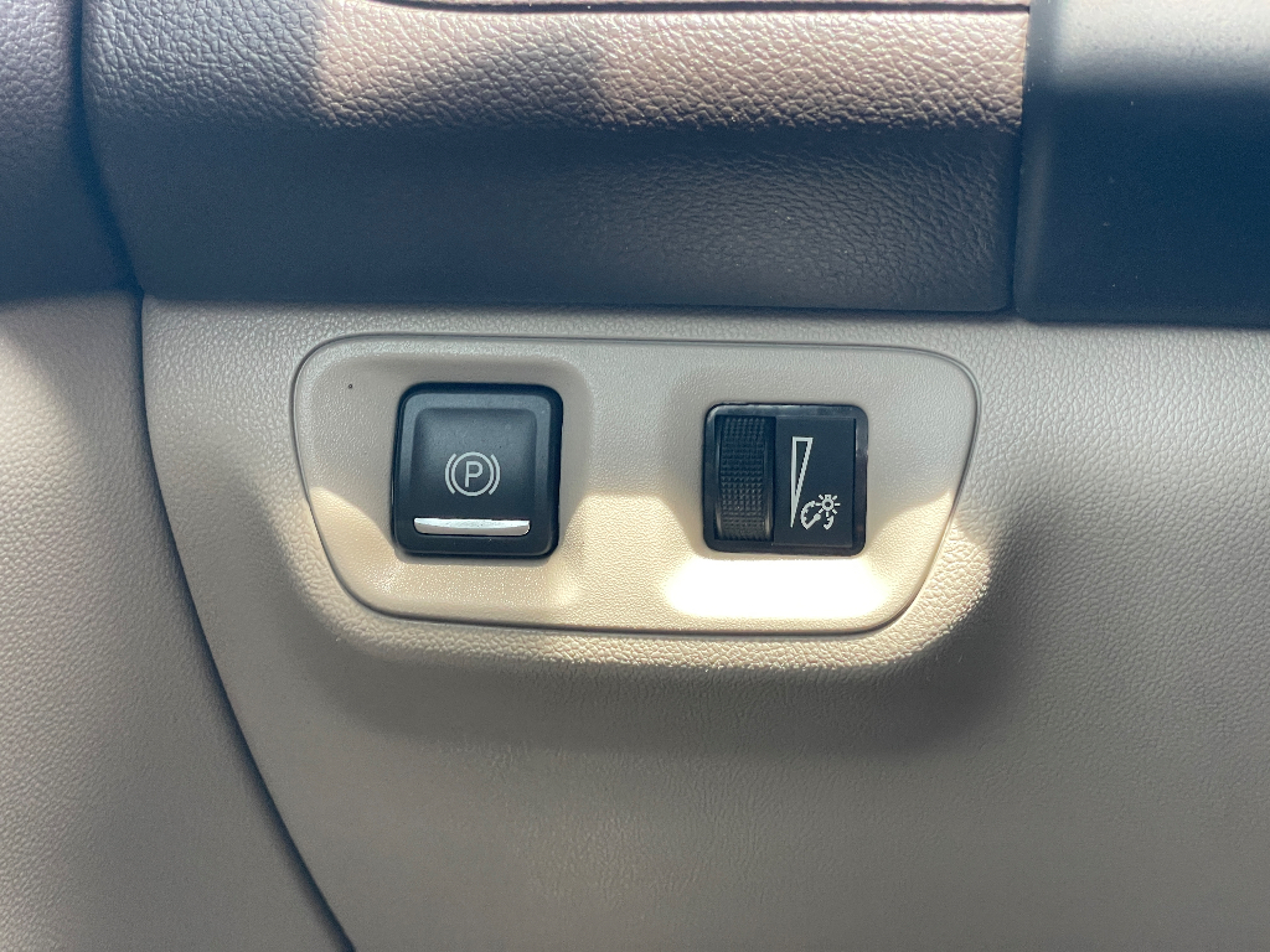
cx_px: 635
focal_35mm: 52
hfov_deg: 36.8
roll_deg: +2.3
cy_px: 476
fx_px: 1908
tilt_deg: -16.7
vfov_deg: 28.0
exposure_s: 1/122
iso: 100
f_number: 2
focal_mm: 6
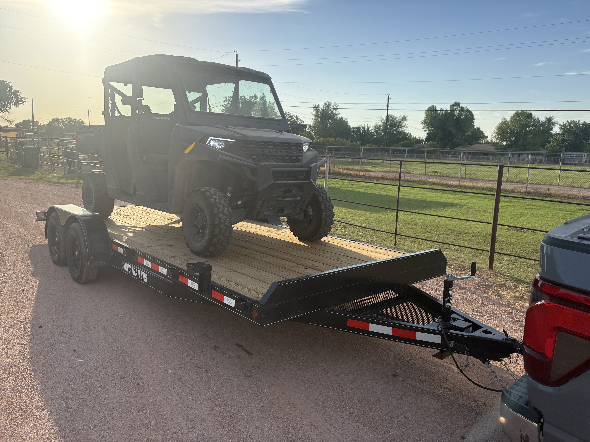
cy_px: 221
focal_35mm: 26
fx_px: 443
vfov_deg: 53.1
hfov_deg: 67.3
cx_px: 295
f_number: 1.6
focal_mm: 5.96
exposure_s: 1/3125
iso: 64
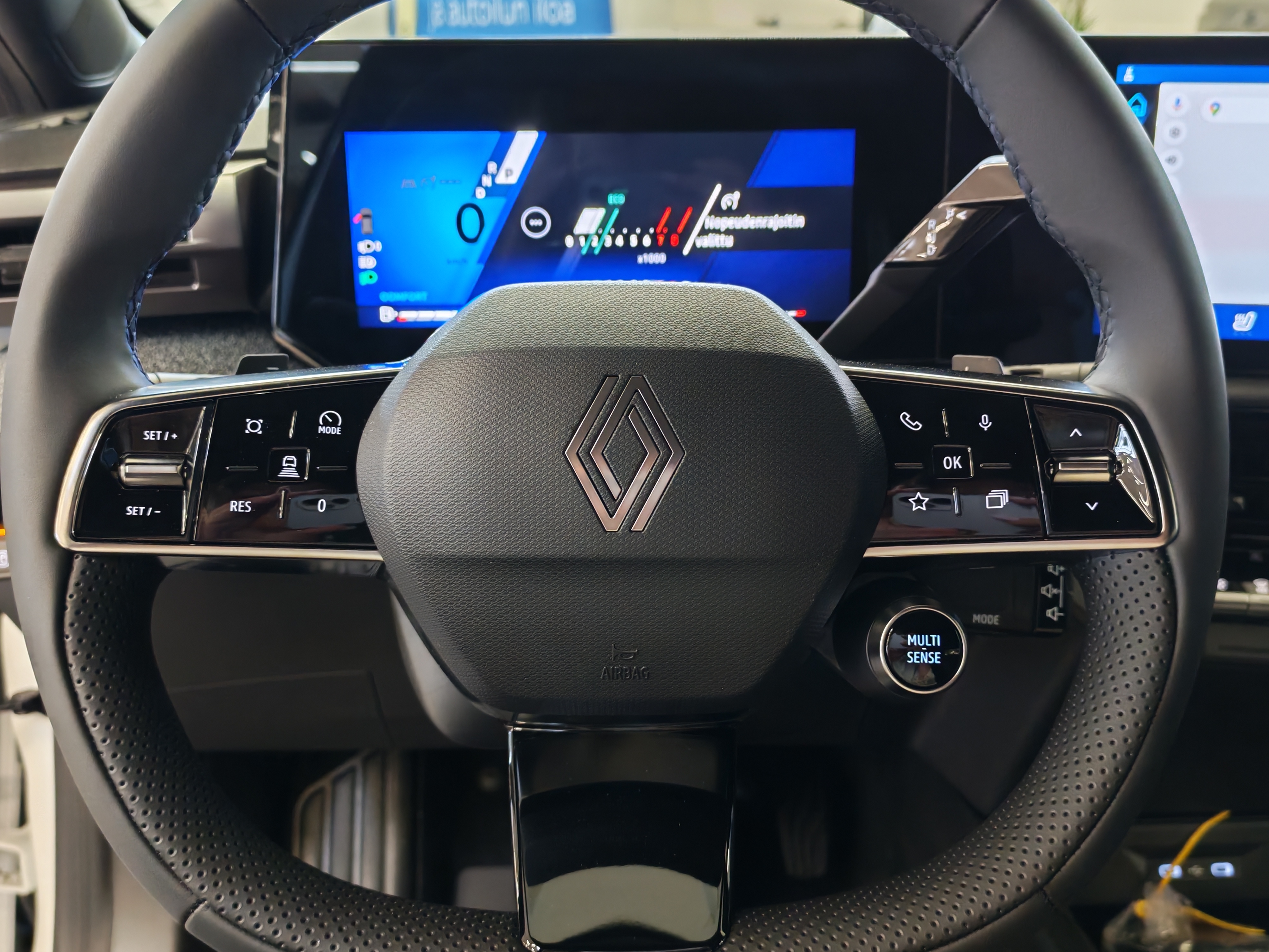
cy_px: 476
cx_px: 634
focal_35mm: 34
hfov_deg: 54.0
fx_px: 1246
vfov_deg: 41.8
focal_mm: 6.12
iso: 1025
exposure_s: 1/50
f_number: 1.9
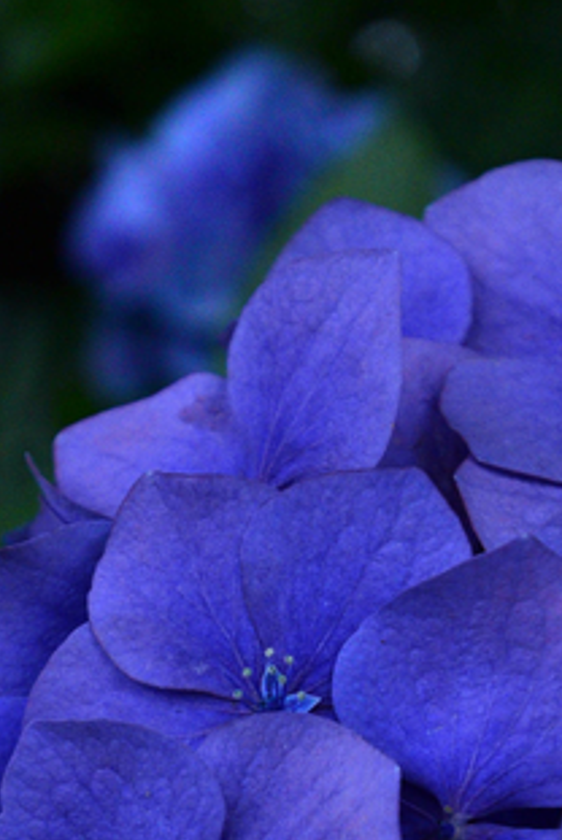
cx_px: 163
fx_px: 3154
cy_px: 889
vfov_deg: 14.9
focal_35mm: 135
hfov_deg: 10.2
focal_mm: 35
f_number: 5.6
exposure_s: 1/200
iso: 1250
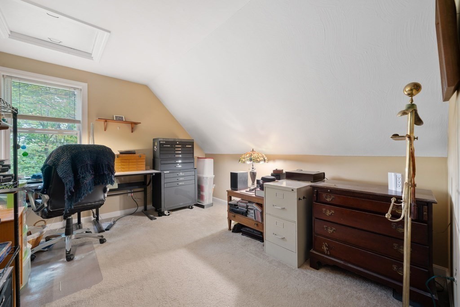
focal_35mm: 14
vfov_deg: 81.2
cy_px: 154
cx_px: 230
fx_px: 179
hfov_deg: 104.2
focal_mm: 14
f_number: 8
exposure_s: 6
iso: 125
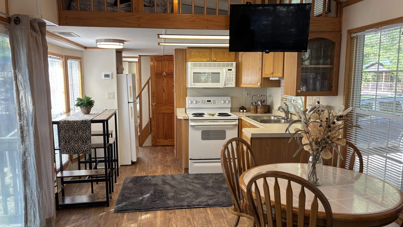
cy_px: 117
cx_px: 203
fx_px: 310
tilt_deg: -9.1
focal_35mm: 29
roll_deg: -0.8
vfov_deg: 40.2
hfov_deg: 66.1
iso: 100
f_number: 1.6
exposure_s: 1/120
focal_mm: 5.96
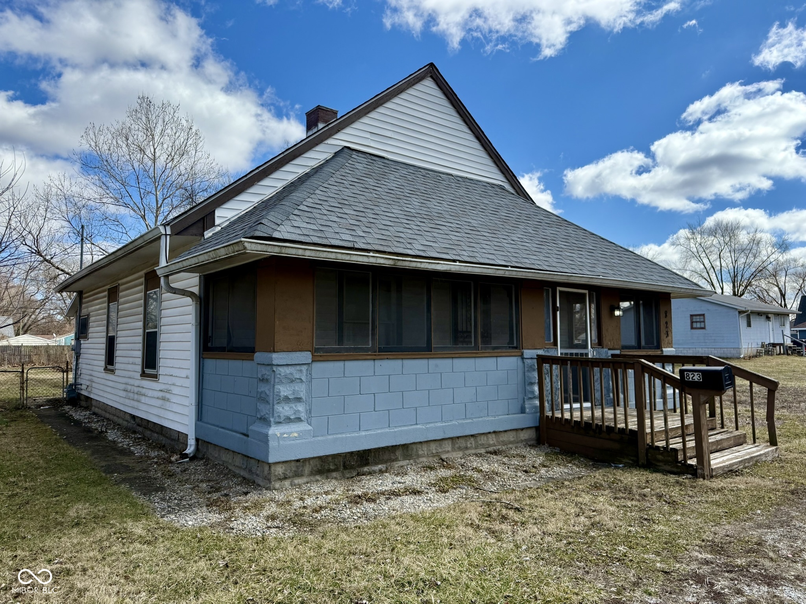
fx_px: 559
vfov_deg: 56.8
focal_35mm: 24
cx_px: 403
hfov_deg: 71.6
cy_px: 302
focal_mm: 6.76
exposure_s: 1/5714
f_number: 1.78
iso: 100
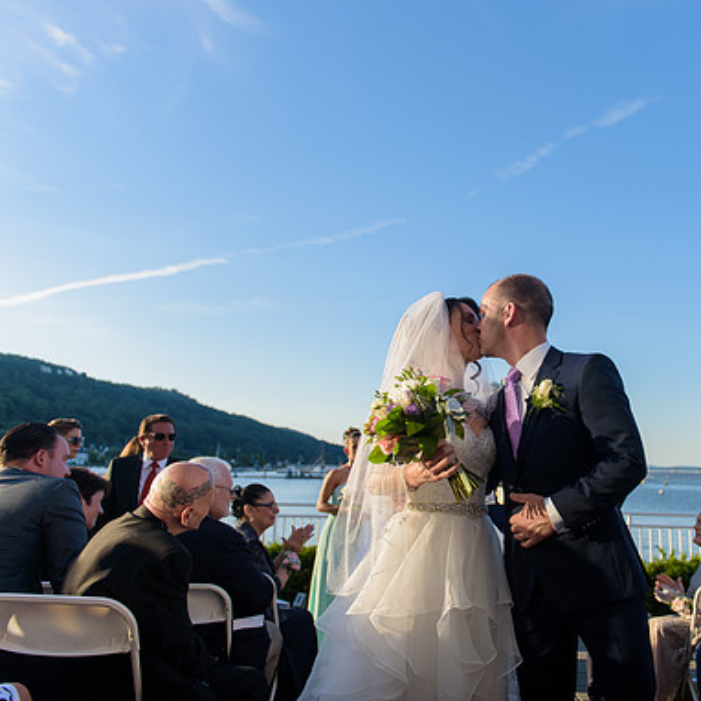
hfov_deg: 51.2
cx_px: 486
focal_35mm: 31
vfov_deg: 52.5
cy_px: 353
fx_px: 710
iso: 200
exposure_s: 1/1600
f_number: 3.2
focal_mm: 24
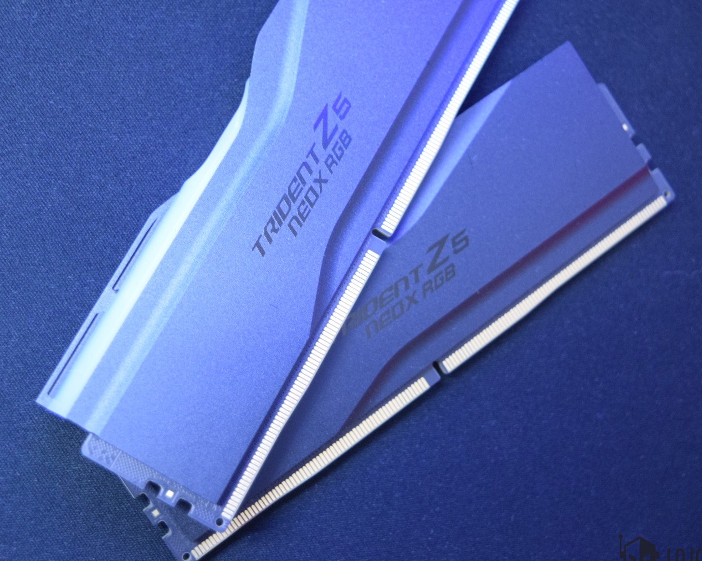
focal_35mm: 61
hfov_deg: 31.1
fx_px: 1261
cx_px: 312
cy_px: 225
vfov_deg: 25.1
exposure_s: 1/8
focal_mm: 29
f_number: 4.2
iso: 1600
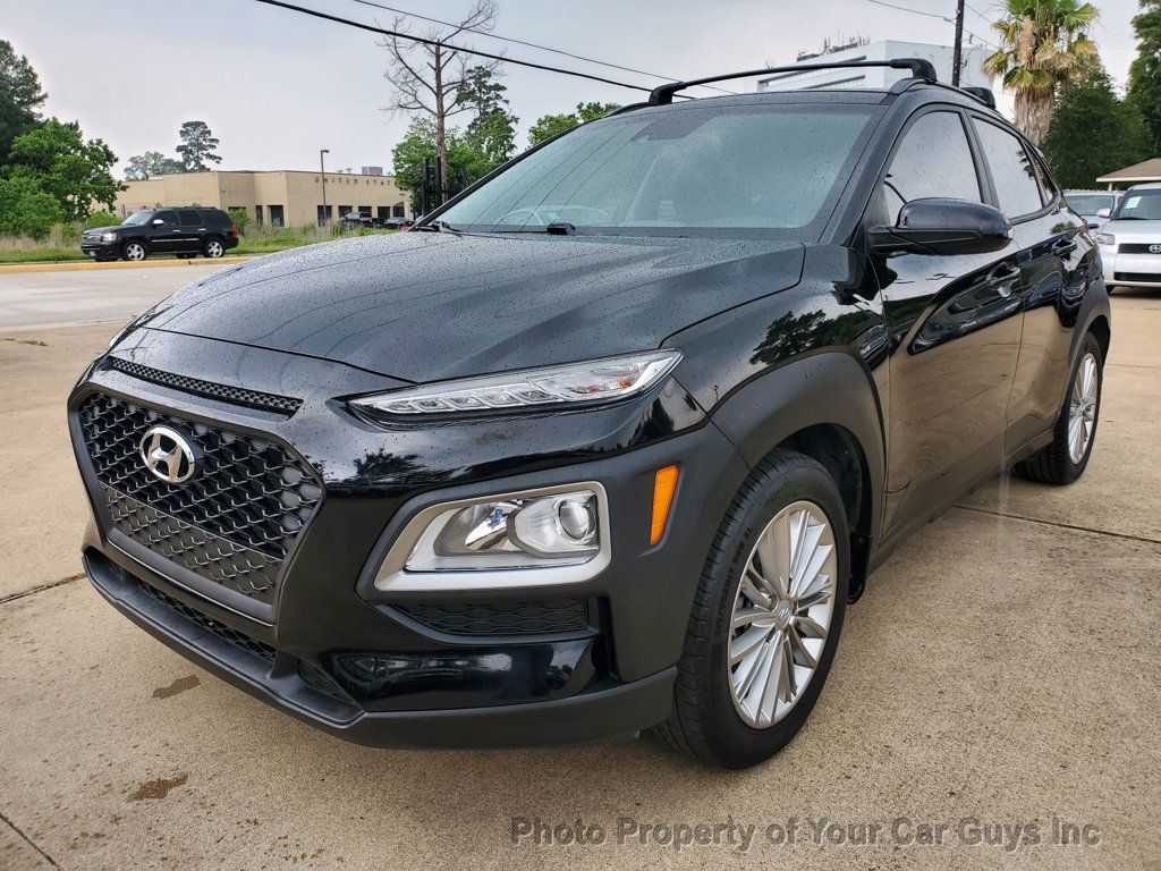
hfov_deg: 67.3
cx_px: 580
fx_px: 872
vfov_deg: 53.1
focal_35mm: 26
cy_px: 436
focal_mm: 4.3
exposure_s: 1/226
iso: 50
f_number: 2.4
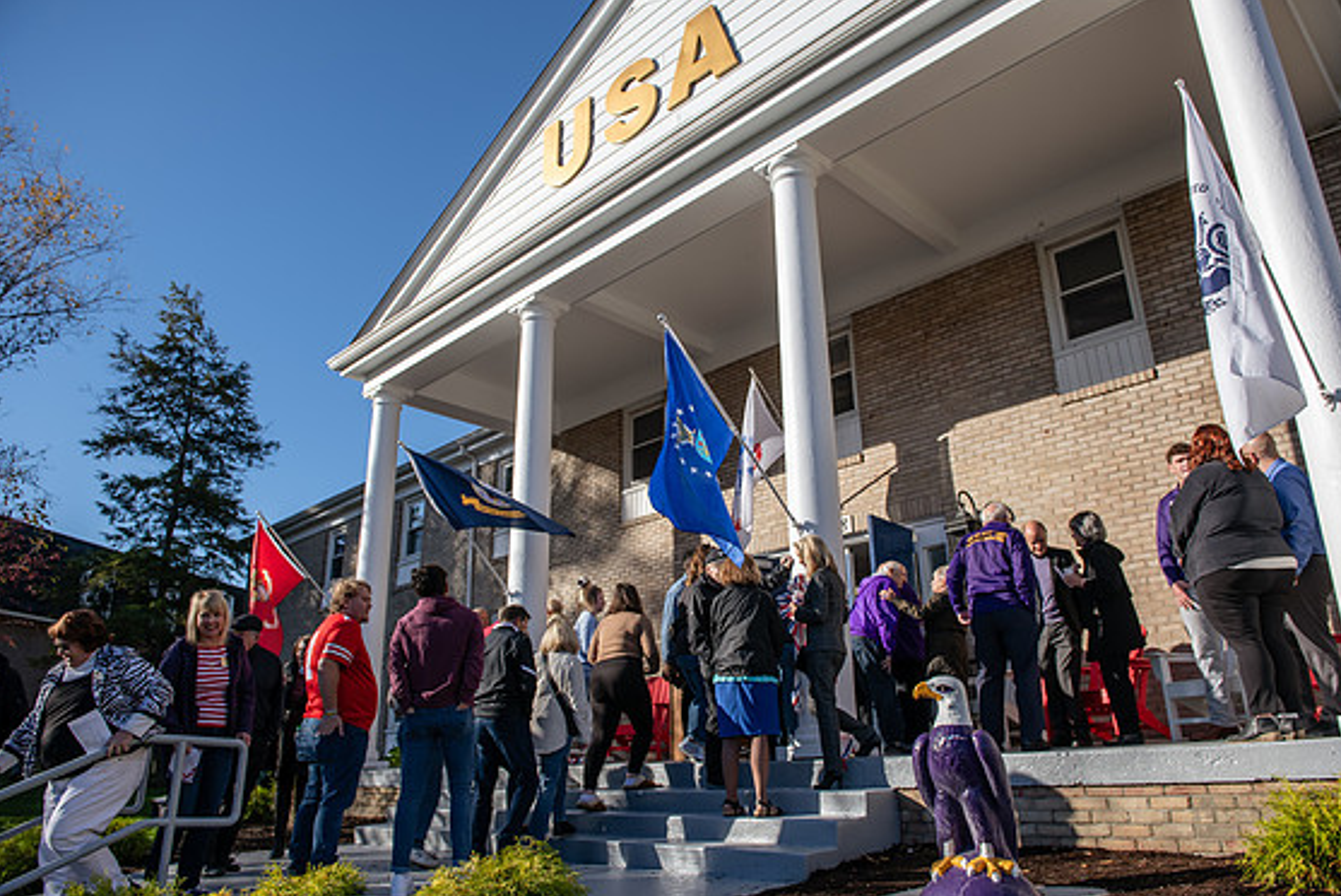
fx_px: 932
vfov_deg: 51.3
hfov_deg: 71.5
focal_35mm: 25
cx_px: 689
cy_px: 442
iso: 125
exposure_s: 1/800
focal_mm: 24
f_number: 4.5
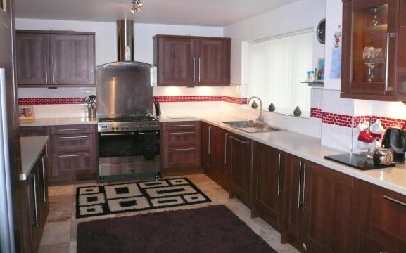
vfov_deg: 41.7
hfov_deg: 62.9
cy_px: 114
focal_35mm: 30
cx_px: 202
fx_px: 332
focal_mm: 4.6
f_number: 2.8
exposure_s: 1/30
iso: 400
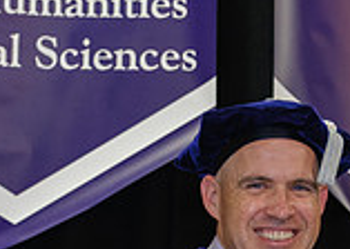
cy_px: 461
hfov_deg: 9.2
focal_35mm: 218
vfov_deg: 6.4
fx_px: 2166
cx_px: 375
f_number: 2.8
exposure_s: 1/125
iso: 1250
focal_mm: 29.2
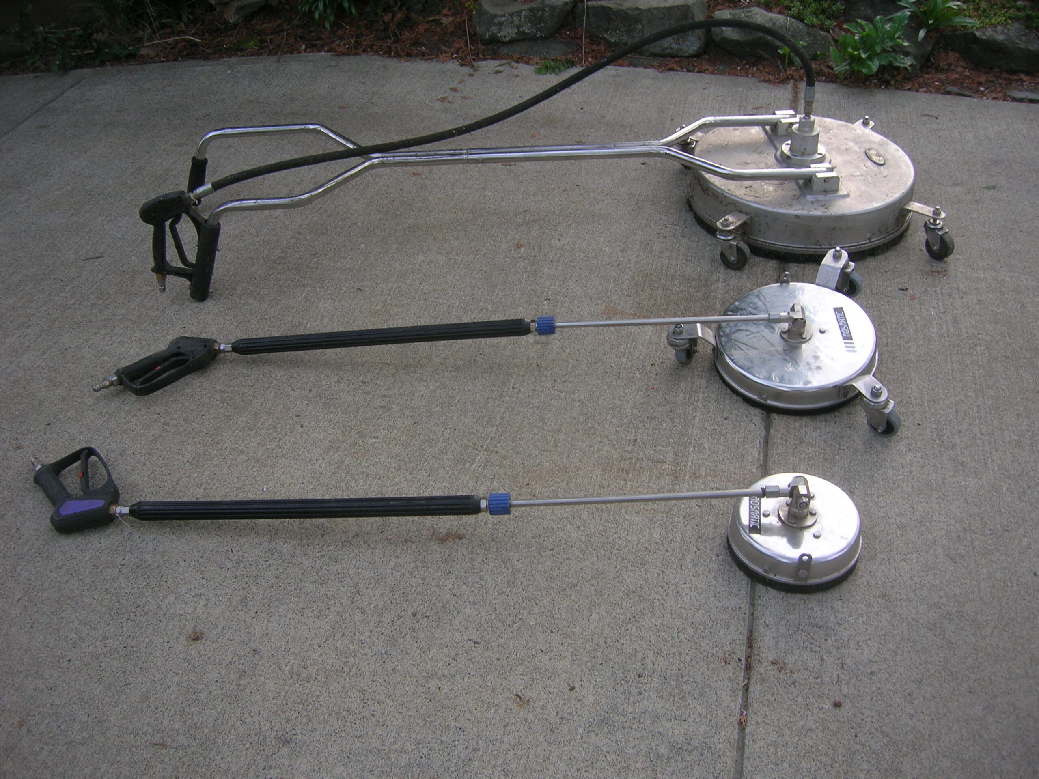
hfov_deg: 54.0
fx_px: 1021
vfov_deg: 41.8
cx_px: 520
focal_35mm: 34
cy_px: 390
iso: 50
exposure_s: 1/36.8
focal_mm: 5.7
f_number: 2.9
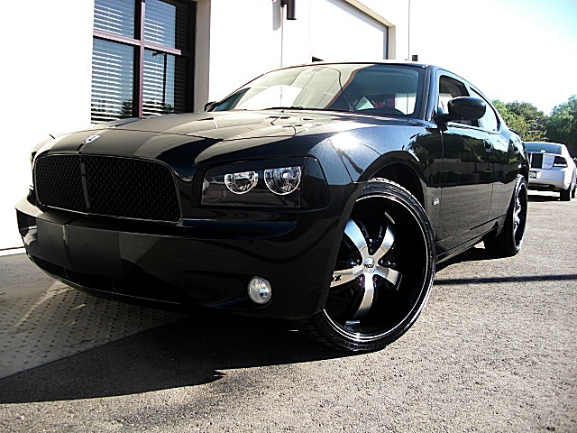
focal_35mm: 36
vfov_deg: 39.7
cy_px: 216
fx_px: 600
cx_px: 288
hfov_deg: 51.4
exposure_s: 1/320
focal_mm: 6.3
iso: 50
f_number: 2.8
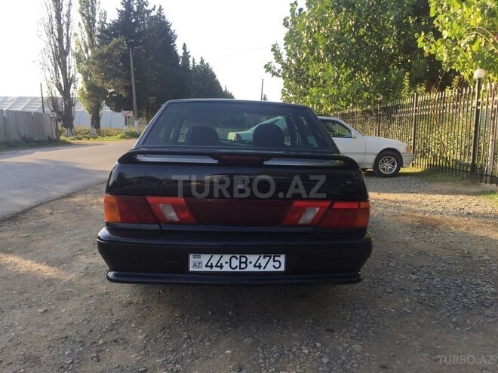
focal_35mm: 29
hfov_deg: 61.7
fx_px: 417
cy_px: 186
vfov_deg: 48.2
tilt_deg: -5.7
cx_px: 249
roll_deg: -1.6
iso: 32
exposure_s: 1/482
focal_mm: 4.15
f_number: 2.2
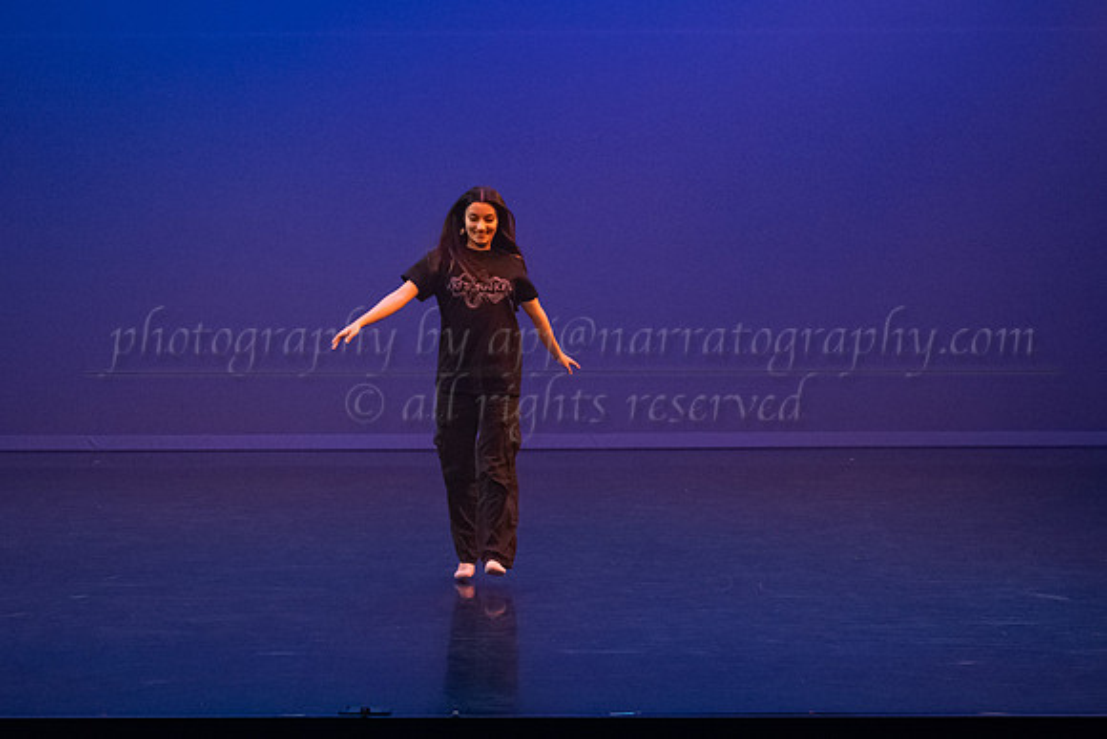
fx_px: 3409
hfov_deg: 18.4
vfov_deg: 12.4
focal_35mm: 111
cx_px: 497
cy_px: 354
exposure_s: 1/400
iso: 4000
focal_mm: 75
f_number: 4.5
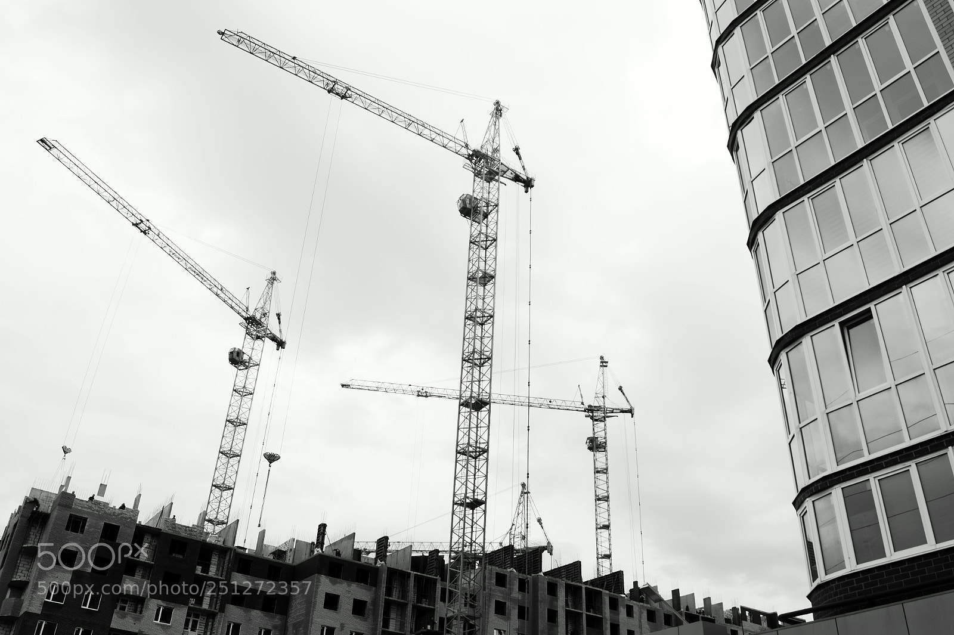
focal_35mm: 30
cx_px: 477
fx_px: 795
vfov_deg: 43.6
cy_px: 318
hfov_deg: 62.0
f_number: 7.1
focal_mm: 20
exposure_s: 1/60
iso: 100
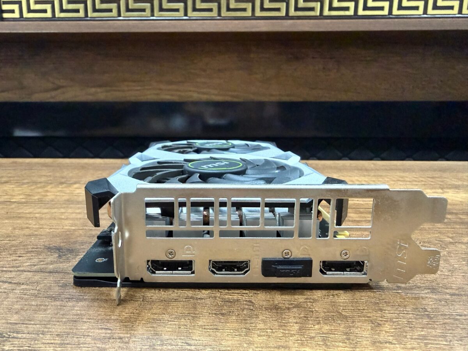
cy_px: 176
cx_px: 234
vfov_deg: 54.9
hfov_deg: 69.4
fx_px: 338
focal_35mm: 25
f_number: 2.2
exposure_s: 1/100
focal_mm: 2.22
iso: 1250
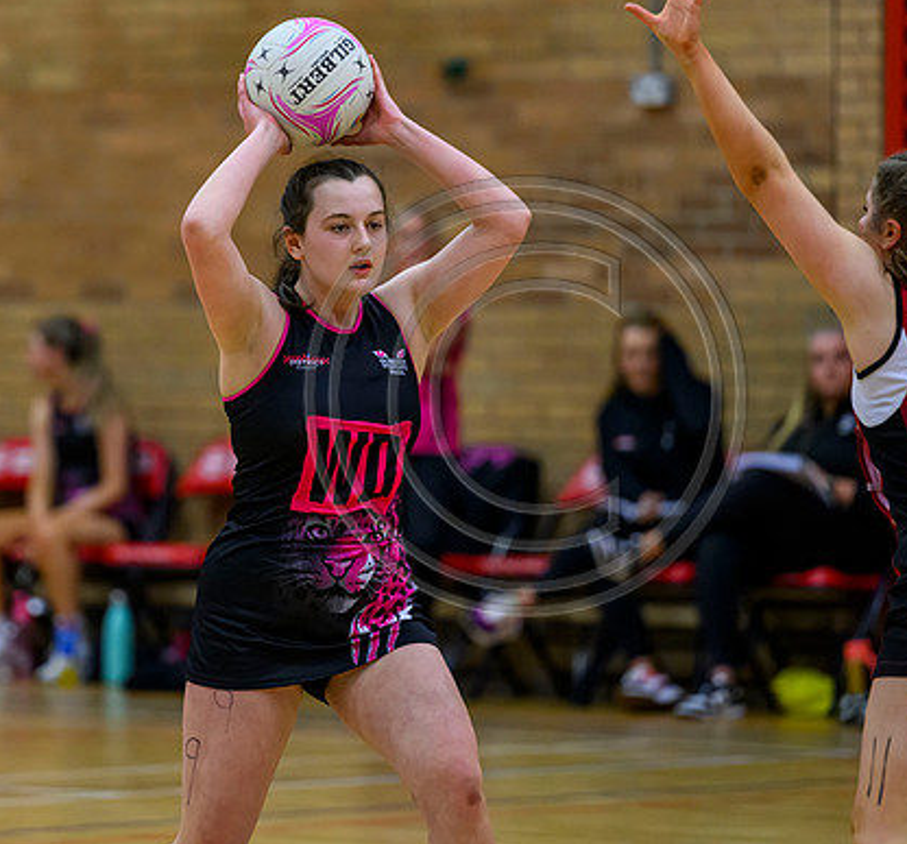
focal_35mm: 308
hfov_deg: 5.9
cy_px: 356
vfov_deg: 5.5
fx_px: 8818
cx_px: 259
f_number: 3.2
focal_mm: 200
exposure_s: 1/800
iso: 4000
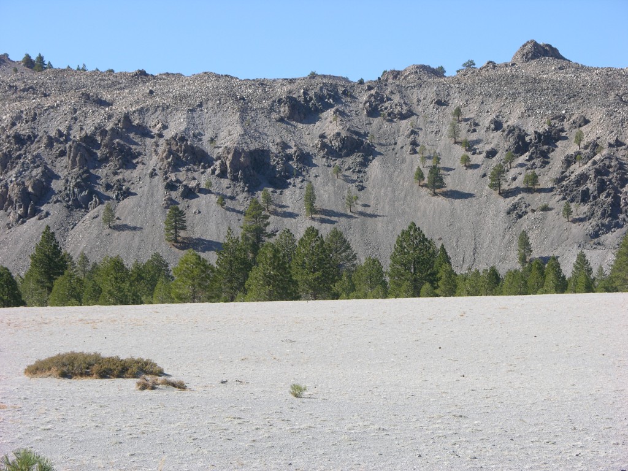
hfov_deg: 15.2
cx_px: 314
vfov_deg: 11.4
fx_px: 2358
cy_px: 236
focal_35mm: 130
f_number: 4.8
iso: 50
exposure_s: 1/252
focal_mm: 31.9
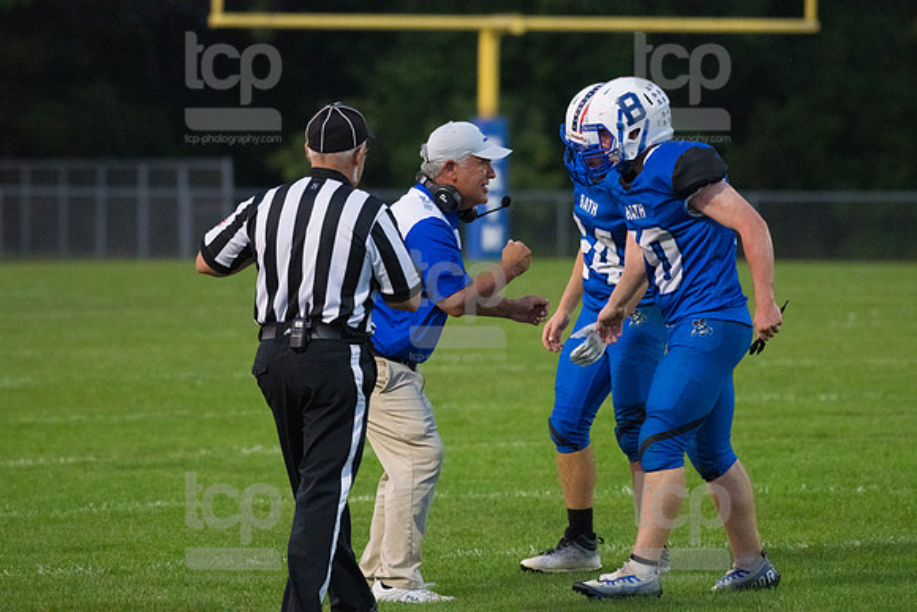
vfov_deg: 4.3
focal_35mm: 320
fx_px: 8153
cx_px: 458
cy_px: 306
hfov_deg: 6.4
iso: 6400
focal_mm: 320
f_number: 5.6
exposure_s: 1/1600
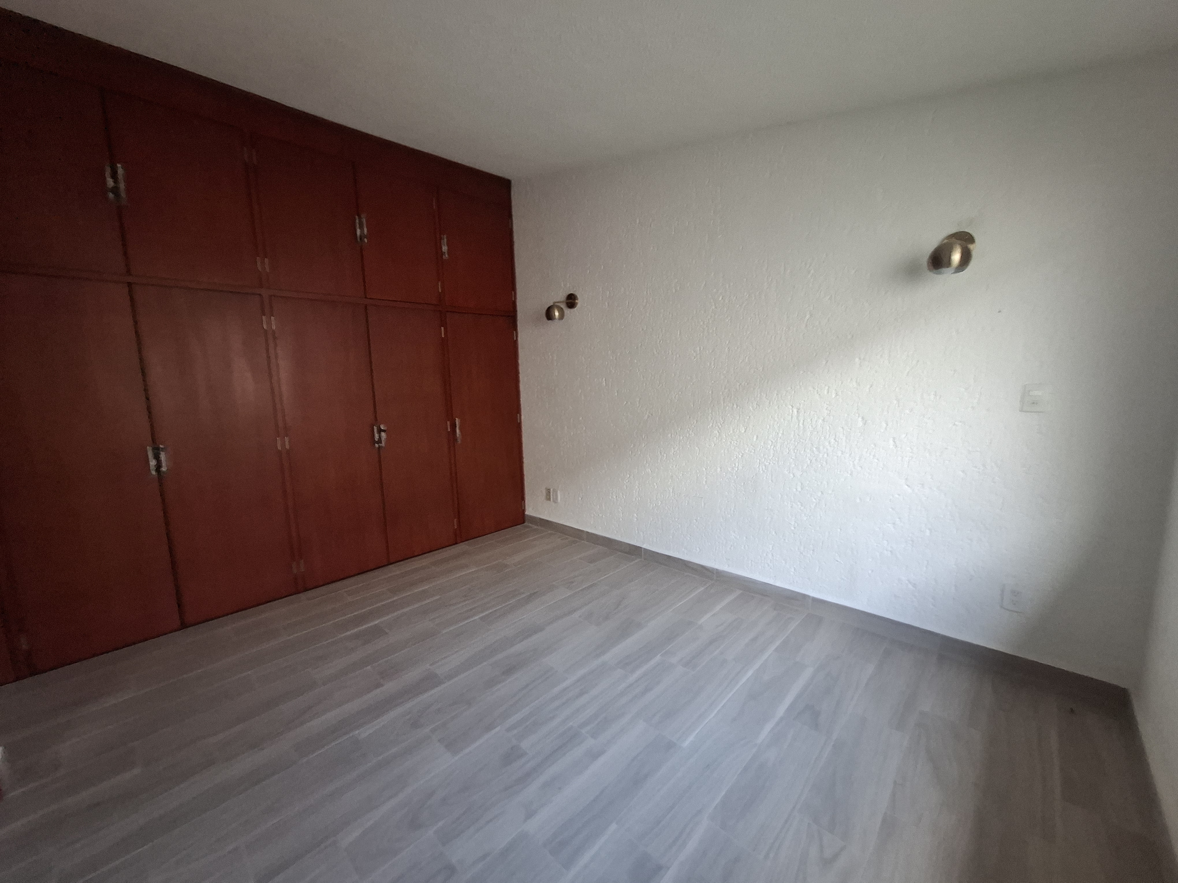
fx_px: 442
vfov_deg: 89.9
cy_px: 442
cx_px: 589
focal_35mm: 13
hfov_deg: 106.2
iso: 320
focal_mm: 1.74
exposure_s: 1/24
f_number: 2.2
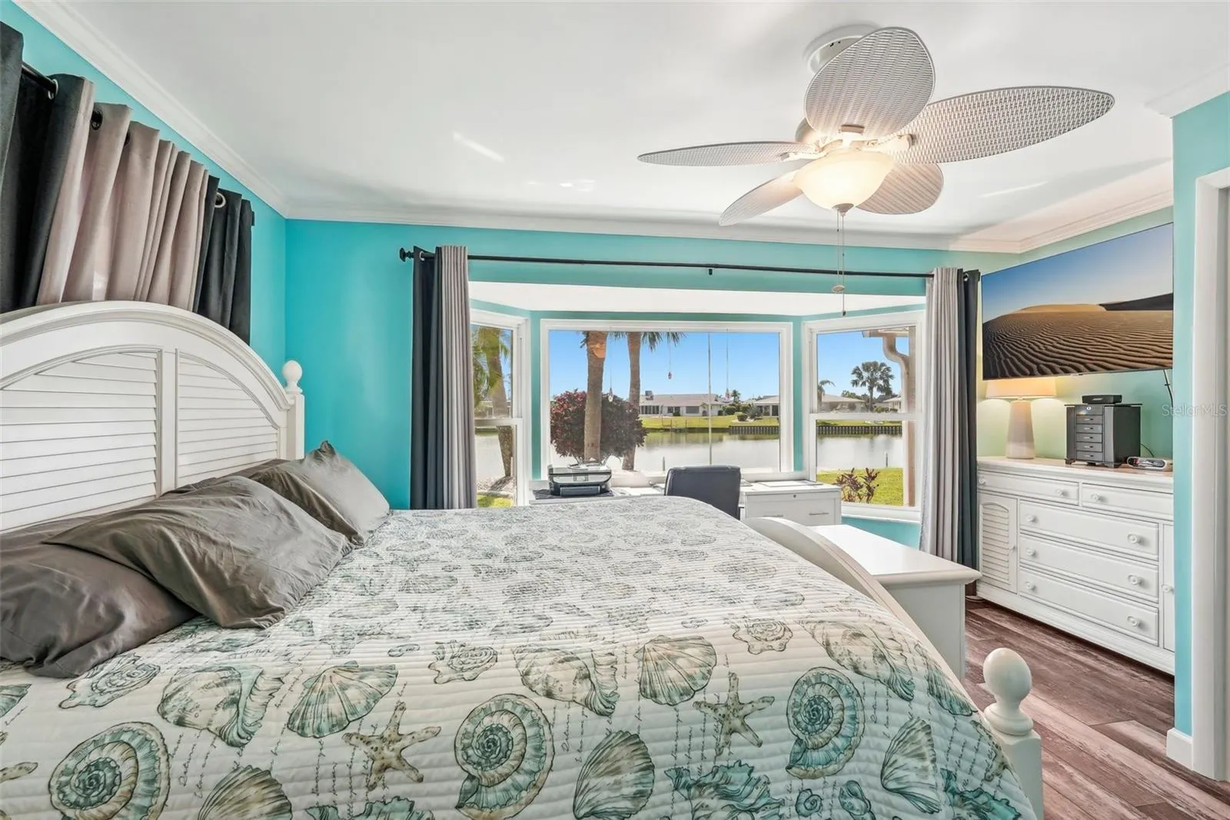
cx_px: 615
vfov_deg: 73.7
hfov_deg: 96.7
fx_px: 547
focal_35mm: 16
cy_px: 410
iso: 400
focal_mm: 16
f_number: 8
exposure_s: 1/30
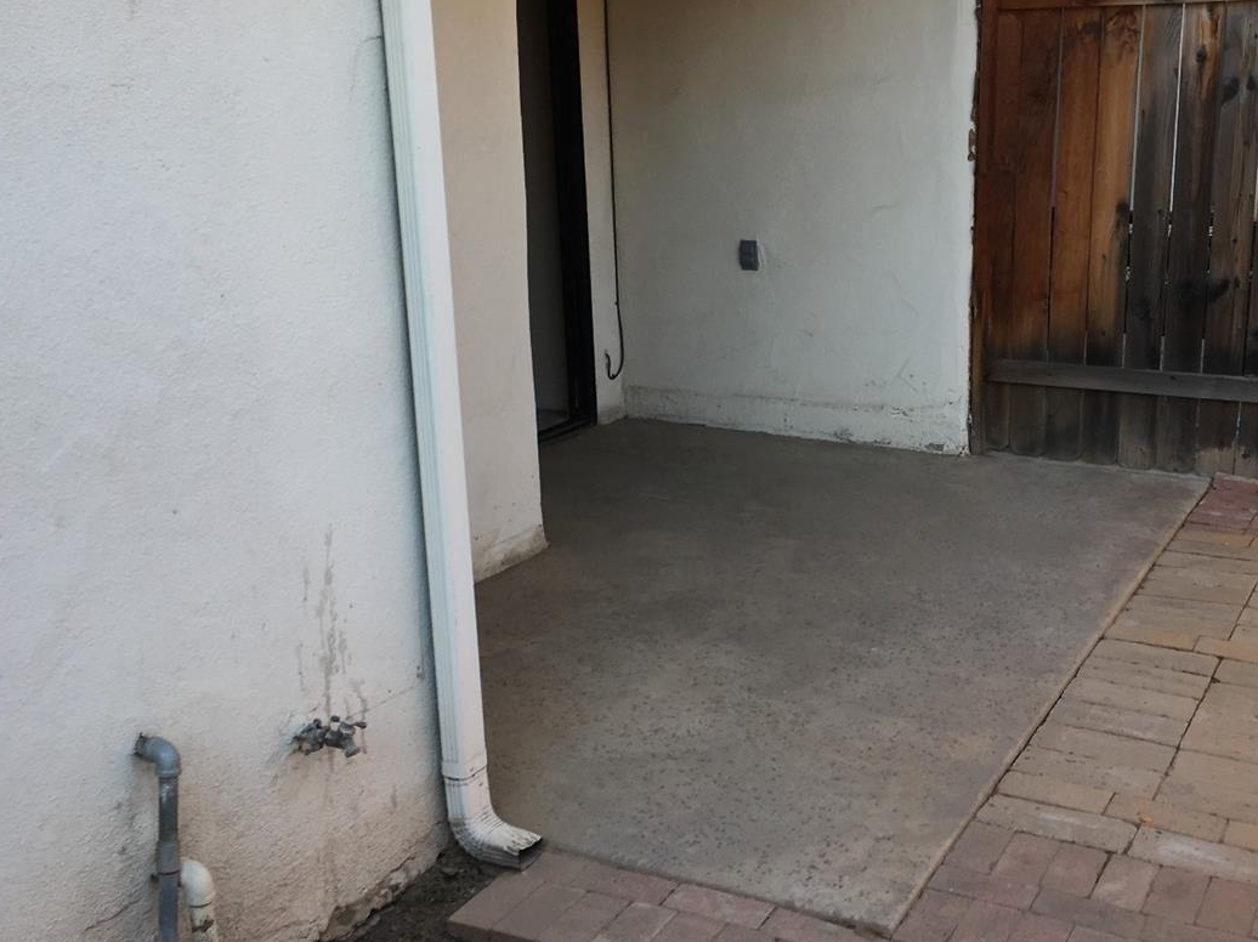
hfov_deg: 44.7
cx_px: 724
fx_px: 1526
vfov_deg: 34.3
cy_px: 476
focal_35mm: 42
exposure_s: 1/165
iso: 25
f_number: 2.2
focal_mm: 4.15
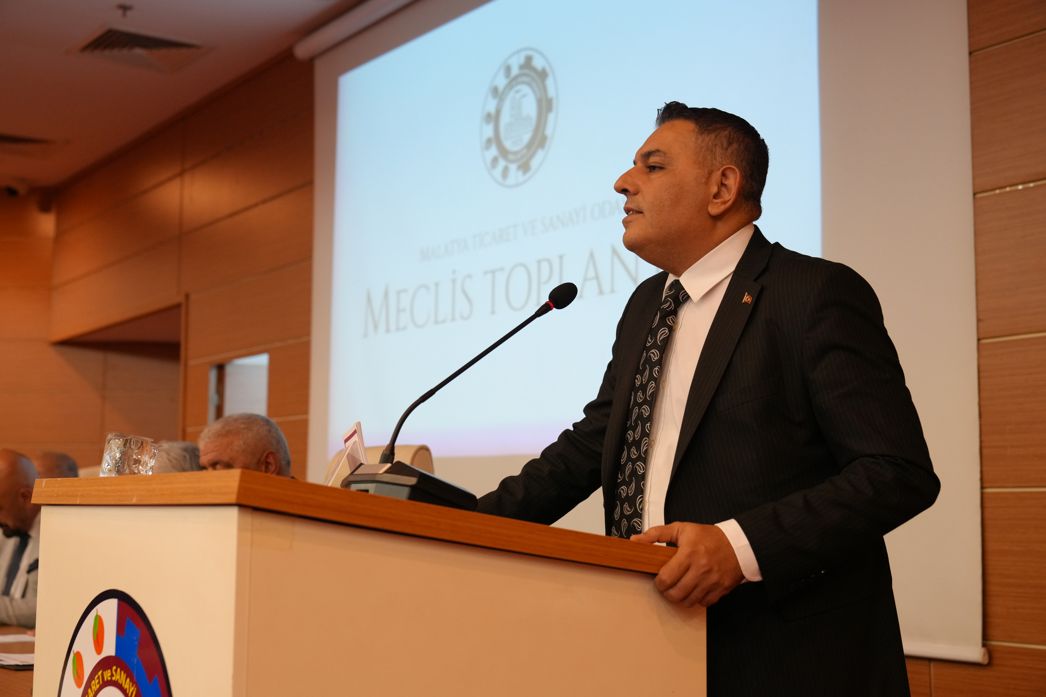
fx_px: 1424
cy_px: 348
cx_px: 523
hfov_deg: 40.3
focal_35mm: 49
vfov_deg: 27.5
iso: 2500
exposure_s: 1/160
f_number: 4
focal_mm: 49
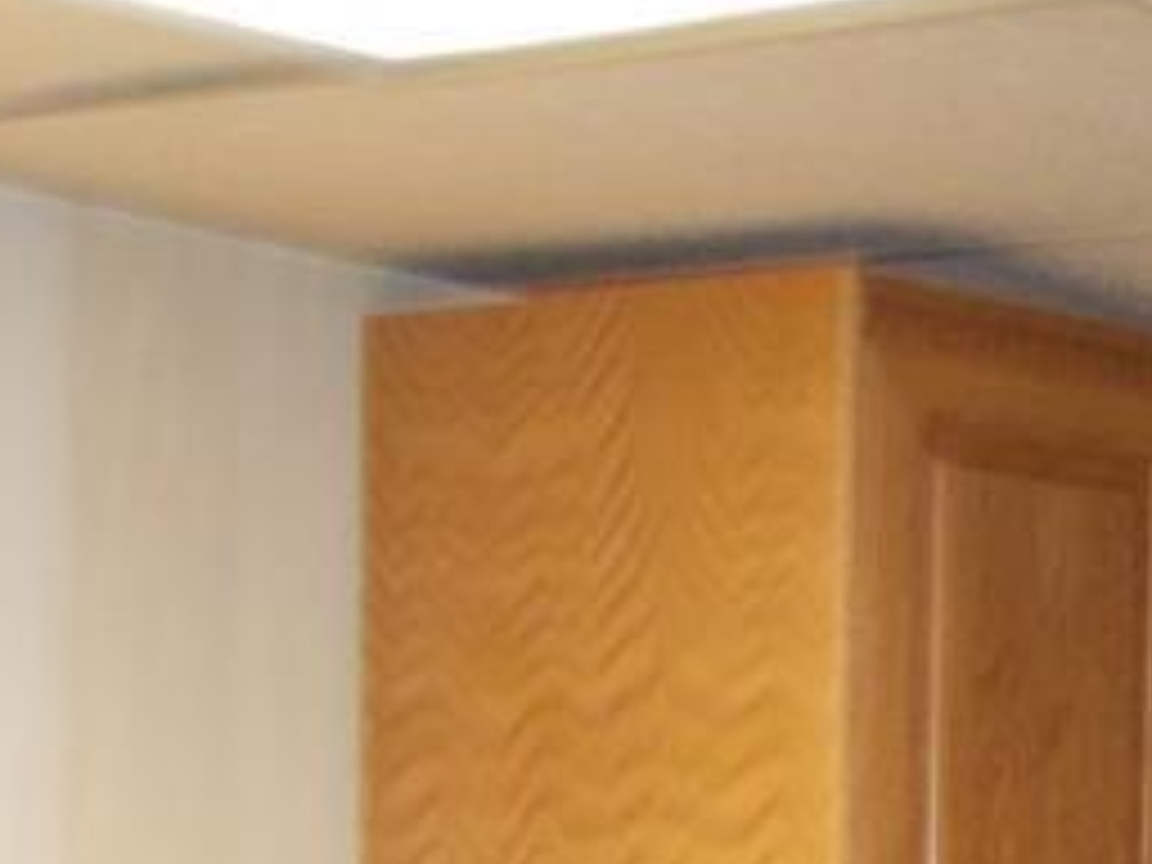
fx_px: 4859
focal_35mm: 146
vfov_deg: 9.7
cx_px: 1678
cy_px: 1449
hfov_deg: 12.9
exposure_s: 1/25
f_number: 3.2
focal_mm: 4.6
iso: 220
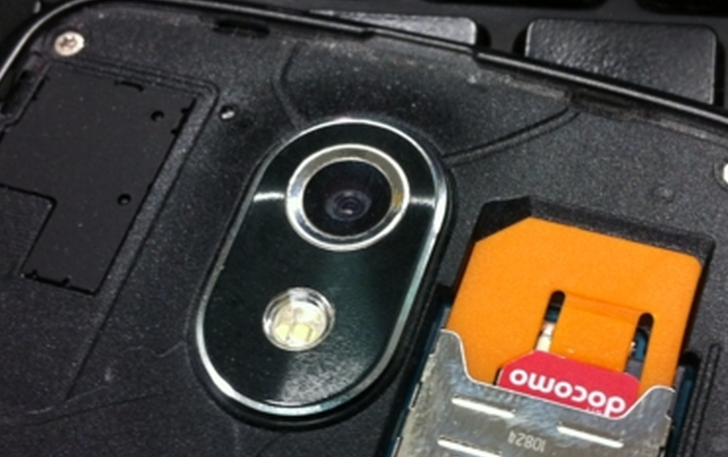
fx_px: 1271
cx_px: 382
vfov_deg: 20.2
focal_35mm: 64
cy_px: 353
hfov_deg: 32.0
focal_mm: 3.85
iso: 125
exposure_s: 1/15
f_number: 2.8
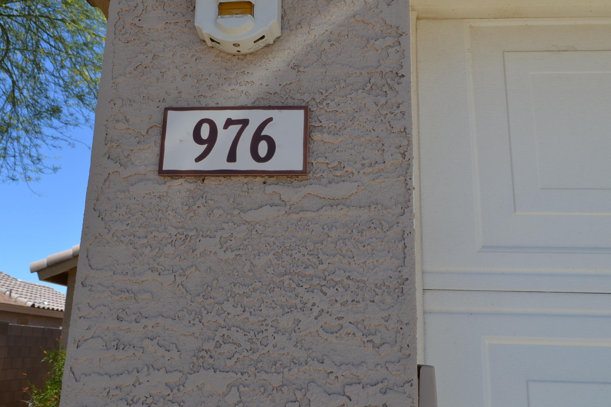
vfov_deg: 42.3
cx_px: 287
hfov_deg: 60.2
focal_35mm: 31
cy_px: 203
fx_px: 526
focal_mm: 18
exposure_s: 1/200
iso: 100
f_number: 7.1
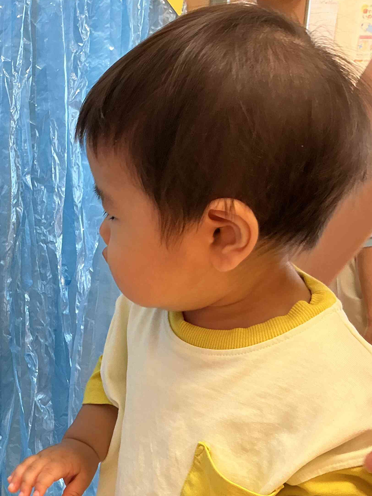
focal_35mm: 54
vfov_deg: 35.4
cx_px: -33
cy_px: 307
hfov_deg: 25.2
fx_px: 774
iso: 64
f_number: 1.8
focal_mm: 3
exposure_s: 1/120
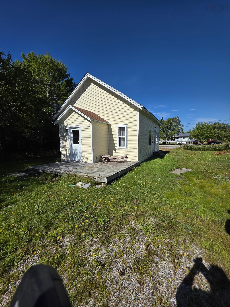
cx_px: 115
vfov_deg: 106.2
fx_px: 115
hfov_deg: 89.9
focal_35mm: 13
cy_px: 154
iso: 40
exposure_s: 1/3550
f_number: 1.9
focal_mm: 2.2
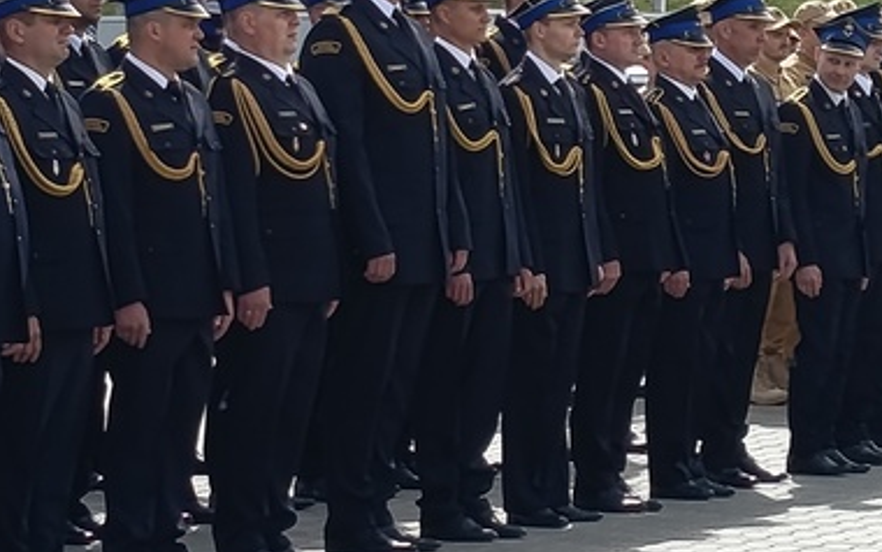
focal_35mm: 226
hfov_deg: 9.2
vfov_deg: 5.8
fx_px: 5436
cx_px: 927
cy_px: 135
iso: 50
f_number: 1.7
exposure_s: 1/391
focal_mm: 5.27
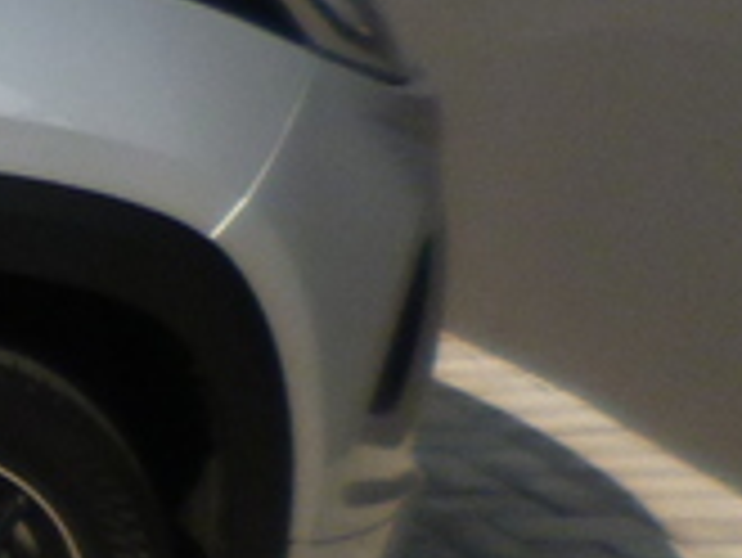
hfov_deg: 10.5
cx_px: -1286
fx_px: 3196
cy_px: 207
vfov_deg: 10.0
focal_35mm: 149
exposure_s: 1/200
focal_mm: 4.3
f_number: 9
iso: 100
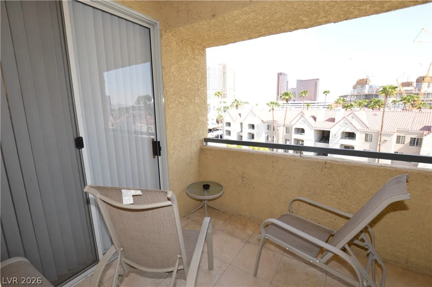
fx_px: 180
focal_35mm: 15
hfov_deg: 100.5
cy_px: 144
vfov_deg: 77.2
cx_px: 216
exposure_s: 1/125
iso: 125
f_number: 5.6
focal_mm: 10
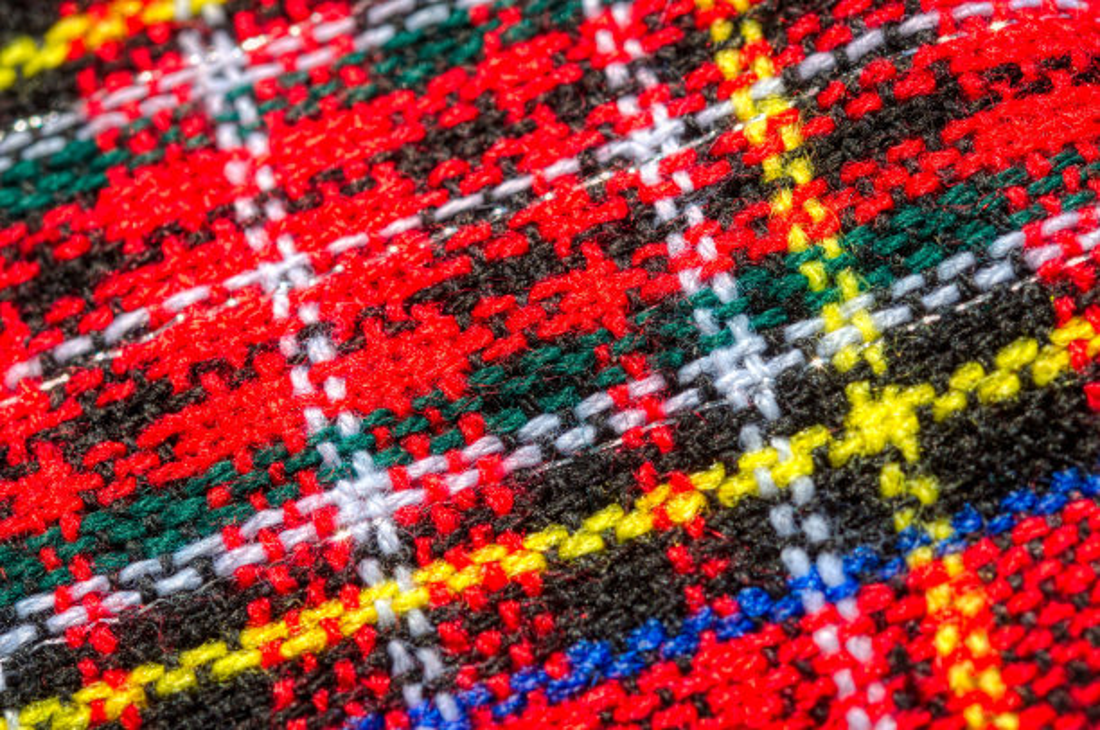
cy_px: 365
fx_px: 4805
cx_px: 550
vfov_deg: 8.7
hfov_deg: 13.1
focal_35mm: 158
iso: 250
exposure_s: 1/160
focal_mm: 105
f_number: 13
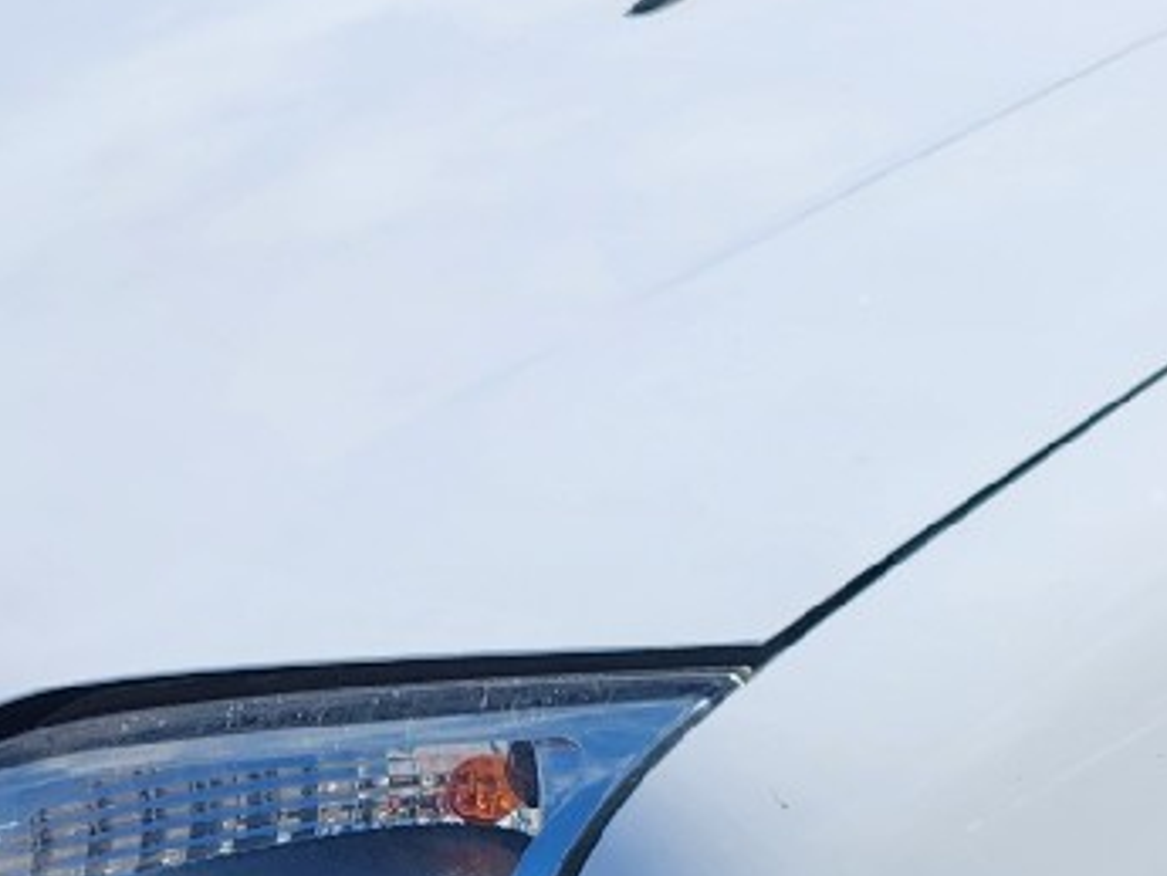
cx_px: 1455
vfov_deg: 11.6
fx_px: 4317
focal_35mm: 128
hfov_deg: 14.8
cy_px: 565
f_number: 1.8
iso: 20
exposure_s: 1/2000
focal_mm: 5.4
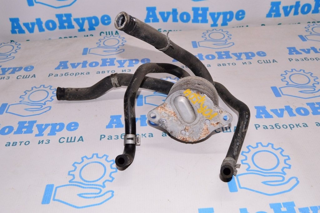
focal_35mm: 36
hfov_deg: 53.2
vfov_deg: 36.8
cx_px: 160
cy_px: 106
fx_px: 320
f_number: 8
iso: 1600
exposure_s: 1/200
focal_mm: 24
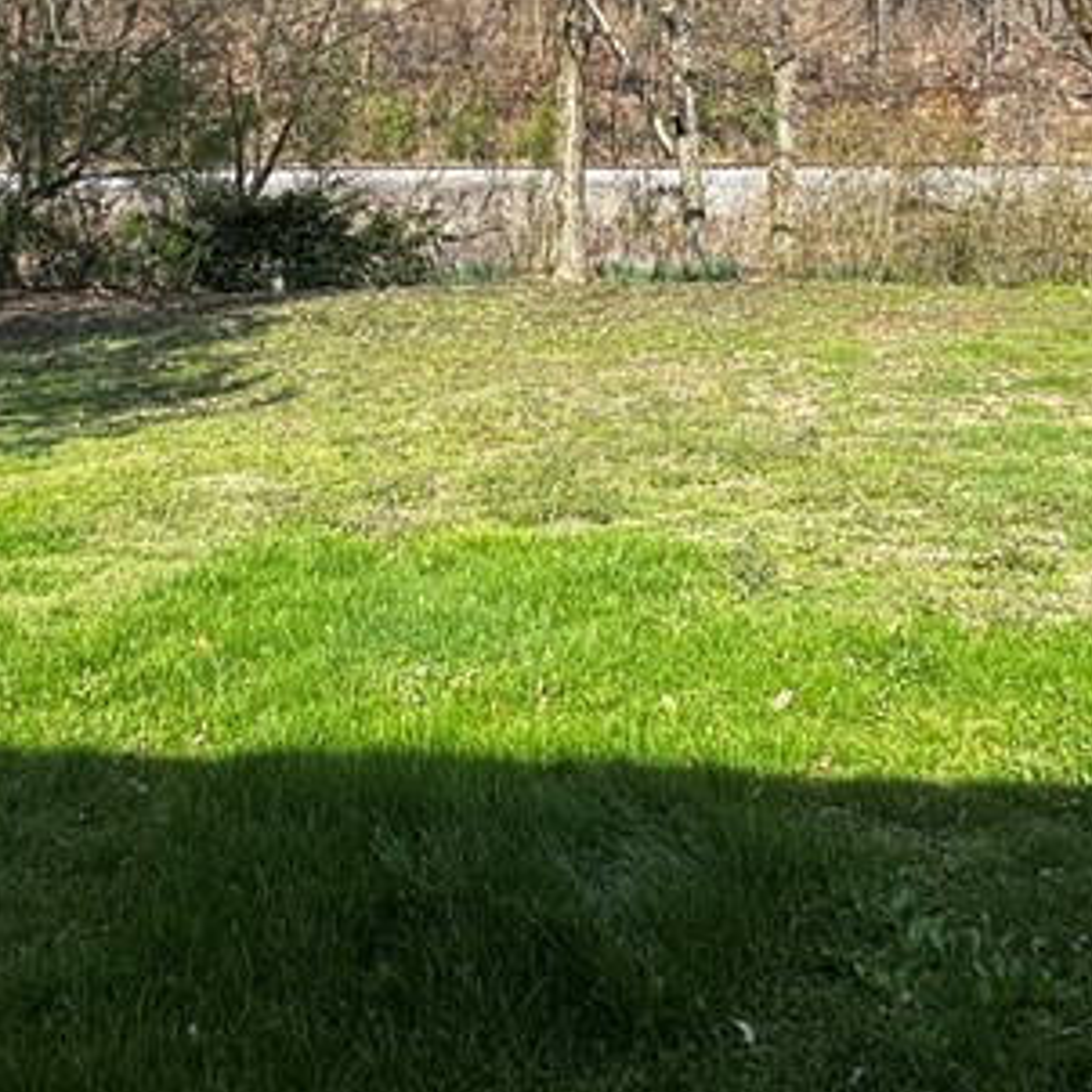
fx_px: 1499
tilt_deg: -5.9
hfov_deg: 39.6
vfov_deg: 39.6
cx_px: 716
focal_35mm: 42
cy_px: 369
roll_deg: +0.0
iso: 40
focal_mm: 2.22
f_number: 2.2
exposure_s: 1/921
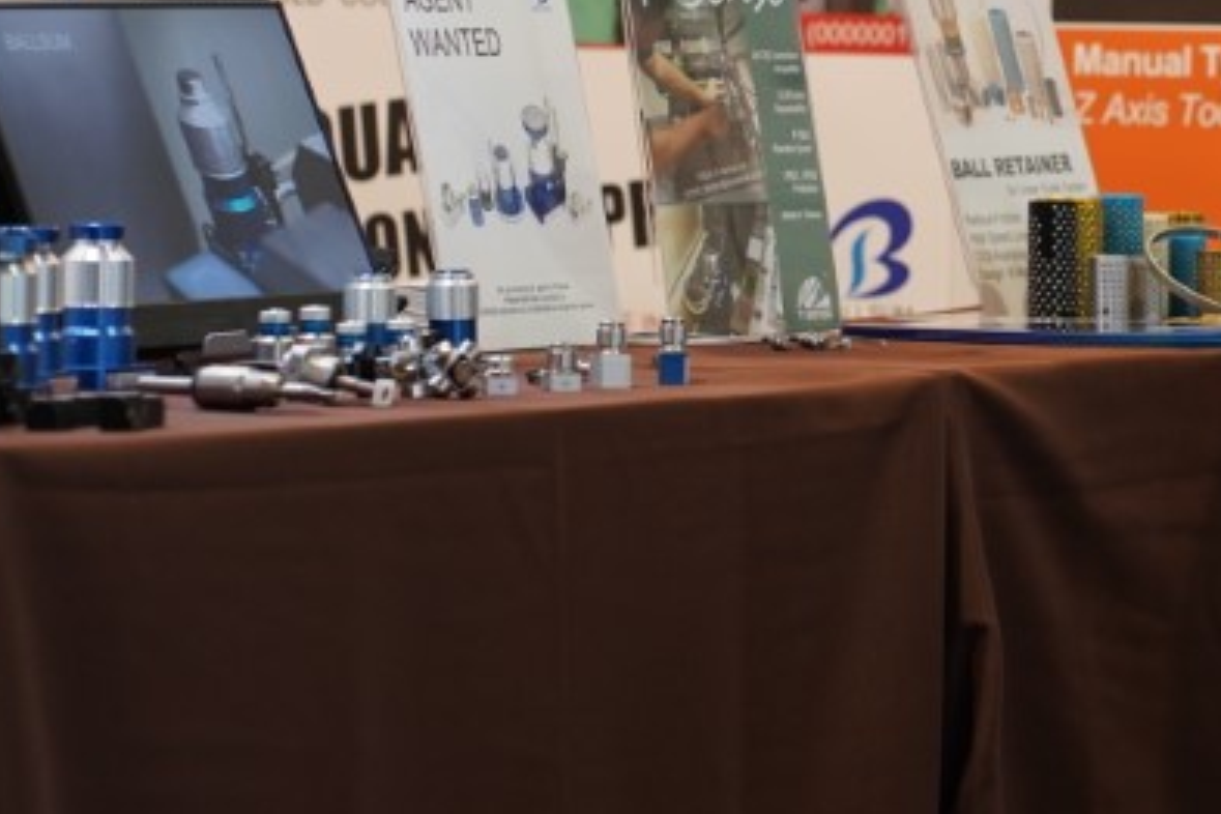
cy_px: -68
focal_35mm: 249
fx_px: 8445
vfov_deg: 5.5
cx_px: 1597
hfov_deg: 8.2
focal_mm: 85
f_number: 4
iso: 1000
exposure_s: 1/100
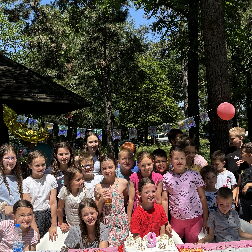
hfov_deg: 41.9
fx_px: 329
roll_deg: +4.1
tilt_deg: -2.9
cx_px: 125
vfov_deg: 41.8
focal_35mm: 40
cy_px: 135
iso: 50
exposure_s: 1/2513
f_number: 1.6
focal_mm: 5.96
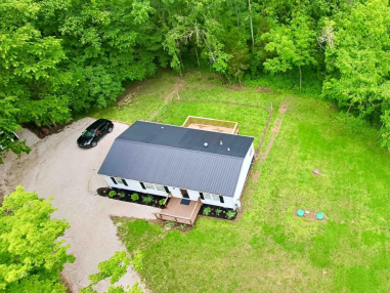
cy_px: 120
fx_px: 316
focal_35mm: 28
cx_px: 276
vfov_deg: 49.5
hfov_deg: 61.0
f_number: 2.55
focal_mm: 16
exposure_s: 1/579
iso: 100
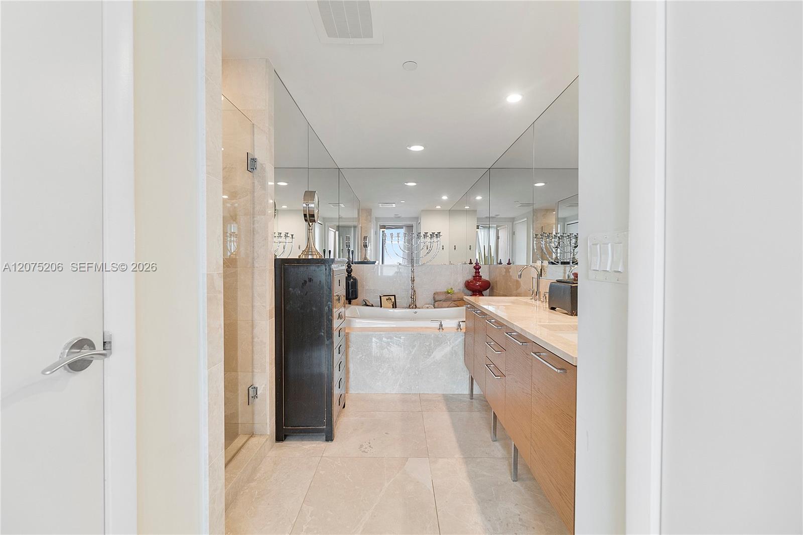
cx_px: 402
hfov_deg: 100.4
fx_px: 334
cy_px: 268
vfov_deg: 77.3
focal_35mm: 15
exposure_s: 1/20
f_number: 7.1
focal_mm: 10
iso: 250
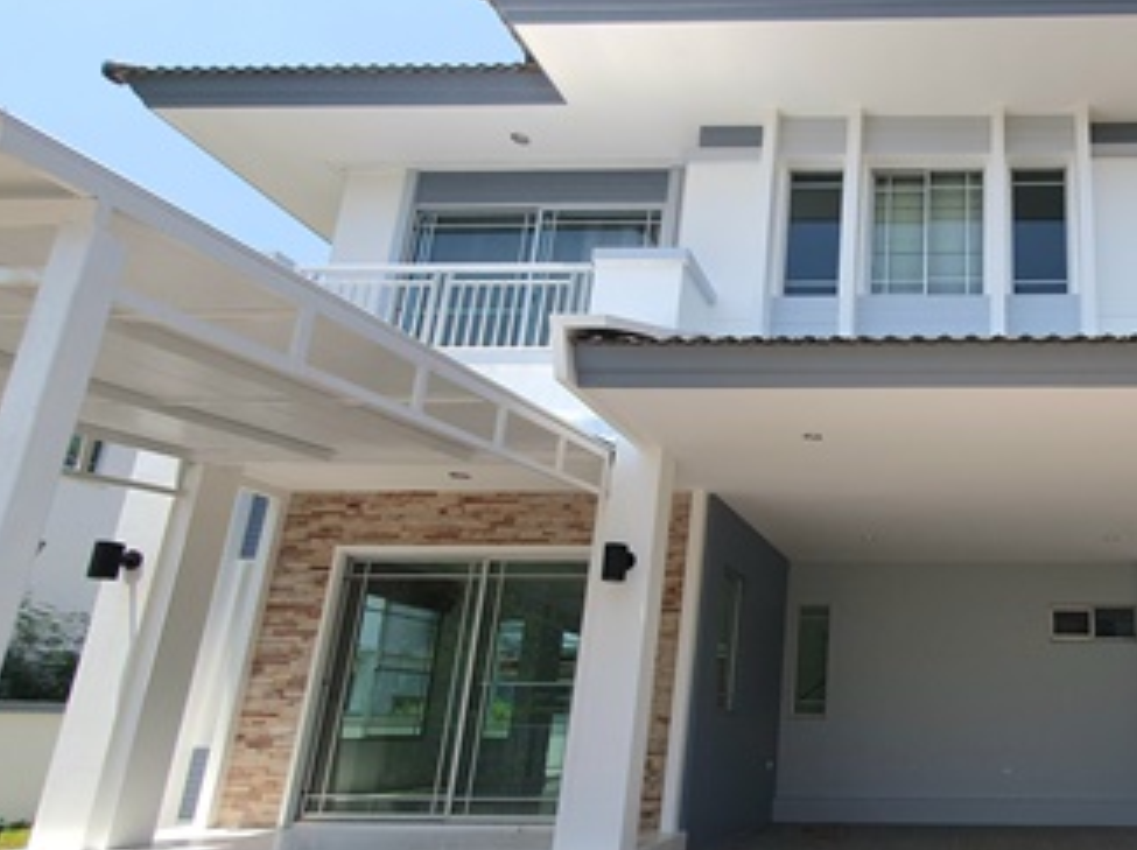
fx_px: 722
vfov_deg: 60.1
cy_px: 539
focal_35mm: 22
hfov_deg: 67.2
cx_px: 952
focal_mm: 1.8
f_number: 2.2
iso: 50
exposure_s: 1/833
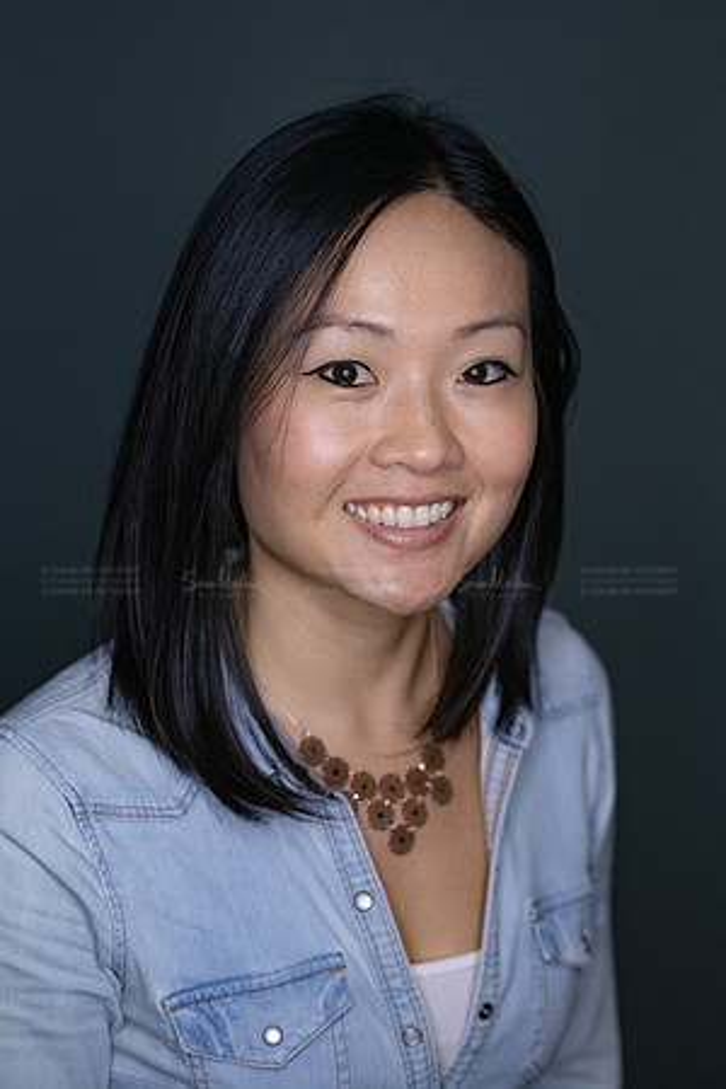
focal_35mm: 85
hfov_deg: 16.1
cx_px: 363
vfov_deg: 23.9
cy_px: 544
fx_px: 2571
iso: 2000
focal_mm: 85
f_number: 3.5
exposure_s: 1/320
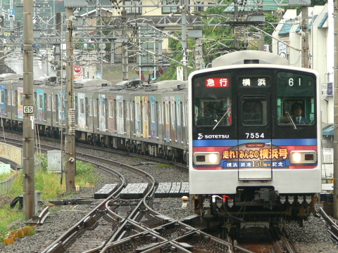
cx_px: 169
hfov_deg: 5.8
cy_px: 126
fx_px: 3310
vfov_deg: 4.4
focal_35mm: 339
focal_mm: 45.1
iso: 80
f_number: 3.6
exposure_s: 1/100
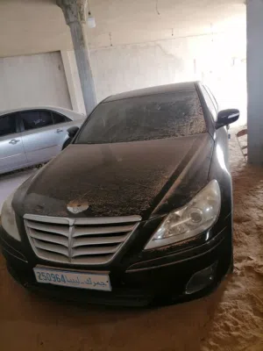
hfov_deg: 51.4
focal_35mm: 27
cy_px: 176
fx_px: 274
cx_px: 132
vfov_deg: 65.3
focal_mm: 5.4
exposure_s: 1/33.3
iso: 250
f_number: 1.8
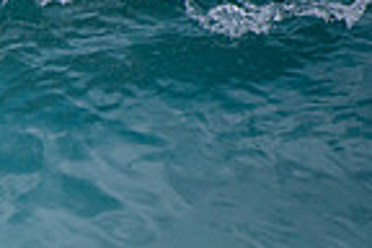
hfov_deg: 0.8
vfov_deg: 0.6
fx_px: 25490
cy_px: 256
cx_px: -313
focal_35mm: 2467
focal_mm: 500
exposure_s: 1/2000
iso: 200
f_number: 5.6
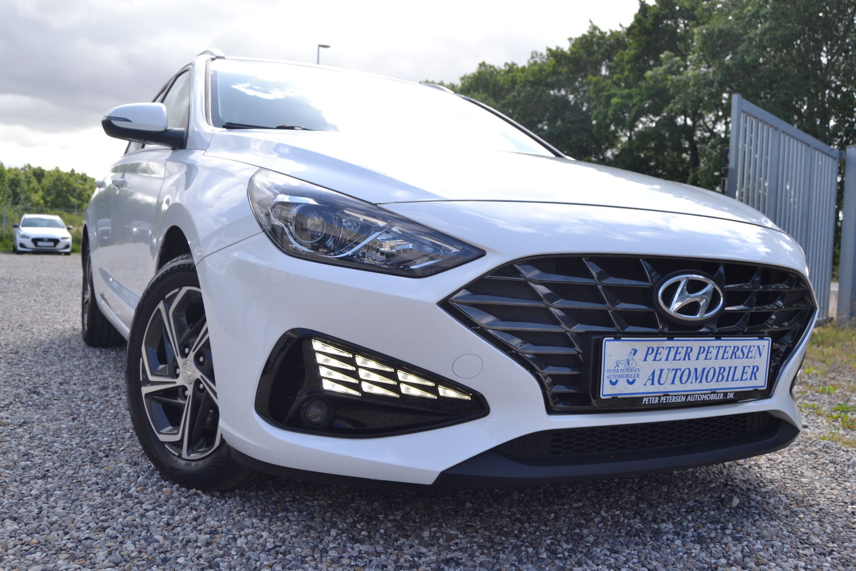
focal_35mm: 33
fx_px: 785
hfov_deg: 57.2
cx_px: 428
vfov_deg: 40.0
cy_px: 286
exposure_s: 1/160
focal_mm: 22
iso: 100
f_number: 6.3
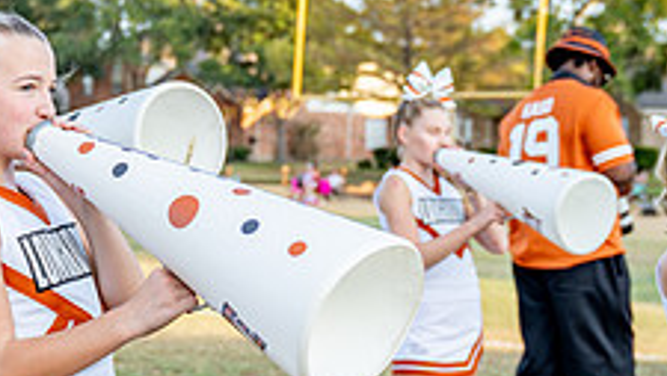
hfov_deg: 18.9
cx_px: 224
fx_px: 2000
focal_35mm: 113
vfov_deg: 10.8
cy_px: 197
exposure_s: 1/1250
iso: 200
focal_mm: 33
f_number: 2.8
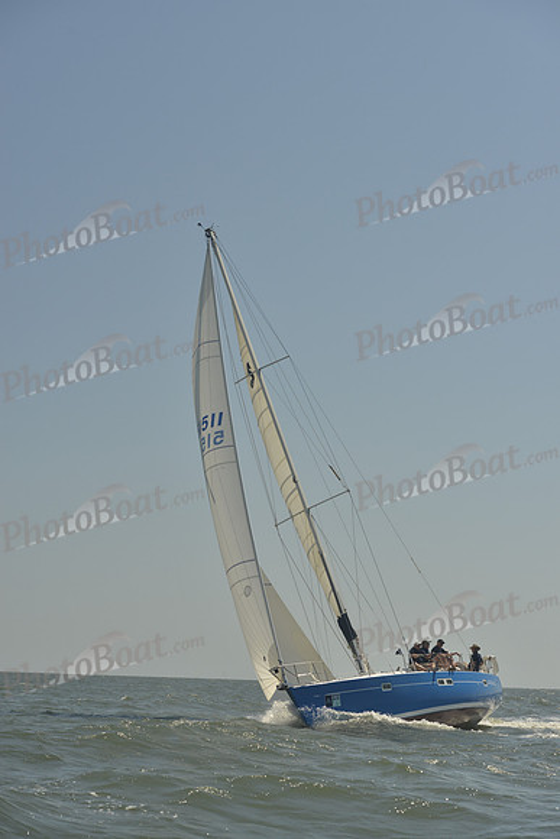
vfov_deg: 28.8
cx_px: 280
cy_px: 420
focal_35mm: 70
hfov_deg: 19.5
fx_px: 1632
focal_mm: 70
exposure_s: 1/1000
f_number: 9
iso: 280
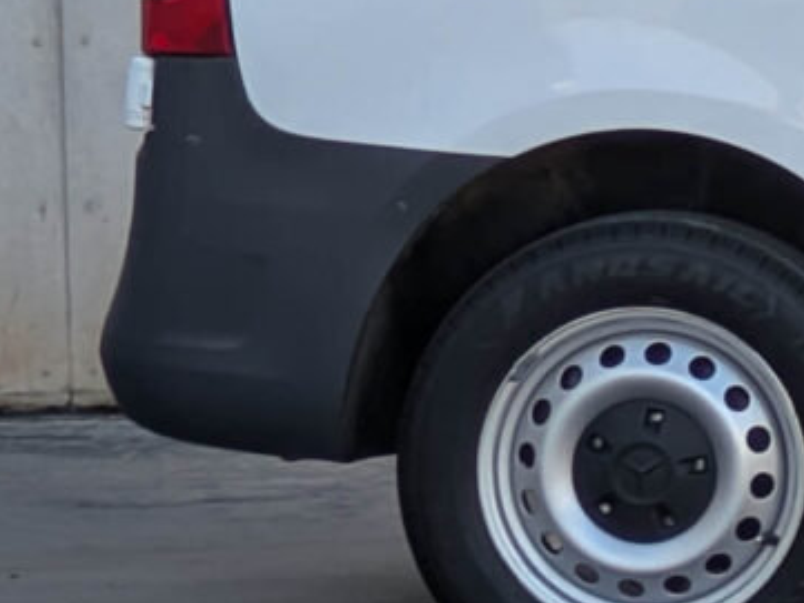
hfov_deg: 12.1
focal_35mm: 136
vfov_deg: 10.8
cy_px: 9
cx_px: 1828
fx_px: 3160
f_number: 1.8
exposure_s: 1/3200
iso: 80
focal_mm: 6.86
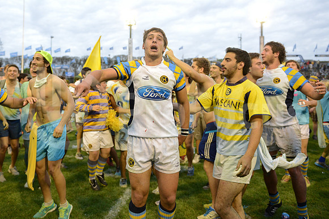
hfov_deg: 63.6
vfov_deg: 45.0
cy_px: 110
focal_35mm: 29
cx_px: 164
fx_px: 265
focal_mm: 29
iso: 1600
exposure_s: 1/800
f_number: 2.8
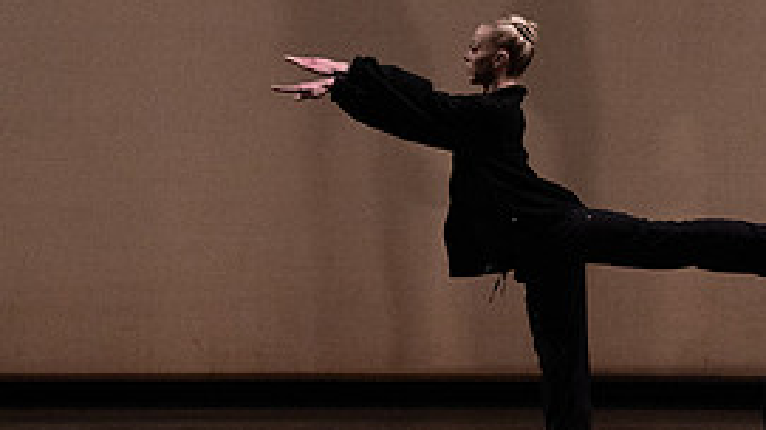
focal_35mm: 408
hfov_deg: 5.3
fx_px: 8281
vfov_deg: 3.0
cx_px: 458
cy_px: 24
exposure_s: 1/500
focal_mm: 182
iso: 12800
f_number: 6.3
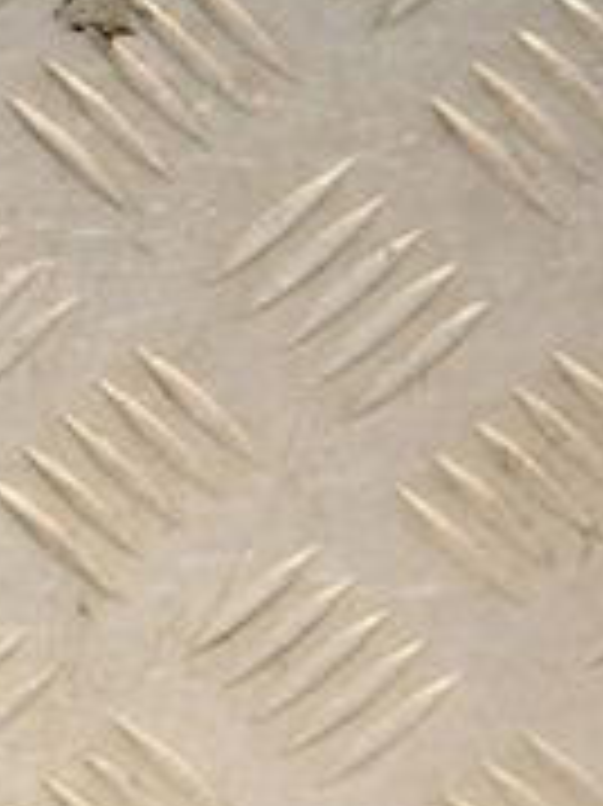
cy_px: 896
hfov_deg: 4.5
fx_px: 7441
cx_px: -828
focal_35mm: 320
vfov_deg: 6.2
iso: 800
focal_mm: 62
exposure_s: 1/200
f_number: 7.1
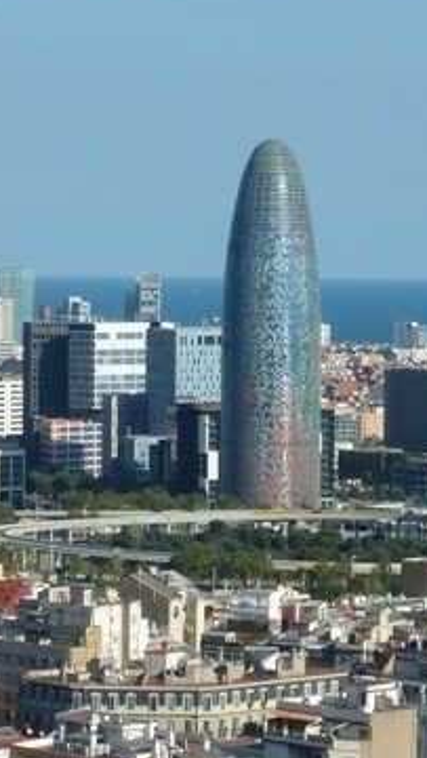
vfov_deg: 13.1
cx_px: 204
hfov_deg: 7.4
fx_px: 3295
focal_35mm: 164
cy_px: 440
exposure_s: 1/500
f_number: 5.6
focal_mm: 11
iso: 80
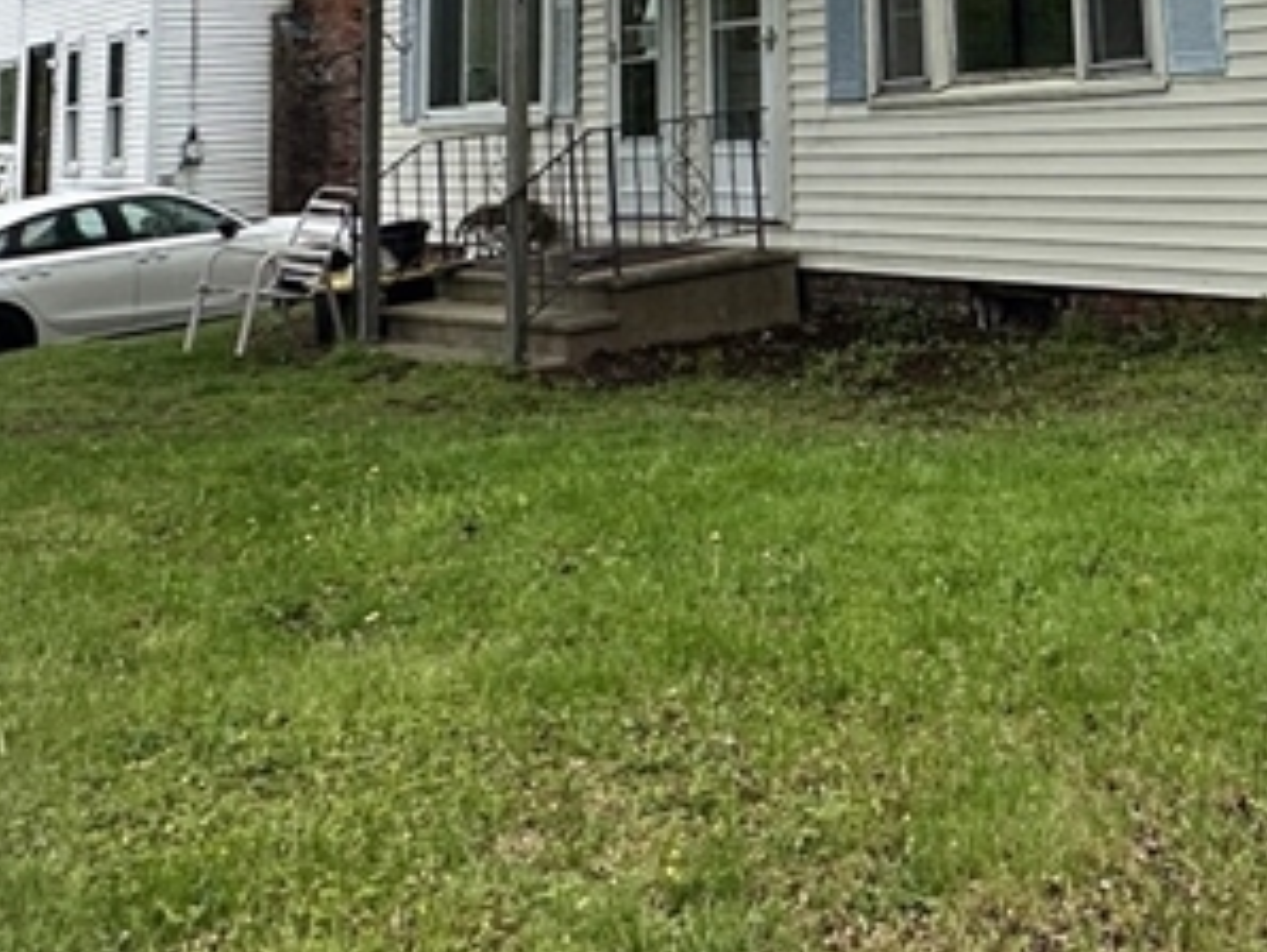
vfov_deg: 27.6
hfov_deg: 39.5
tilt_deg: +11.6
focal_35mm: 48
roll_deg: +1.8
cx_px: 738
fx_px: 1758
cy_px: -102
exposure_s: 1/640
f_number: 2.2
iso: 40
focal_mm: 2.22
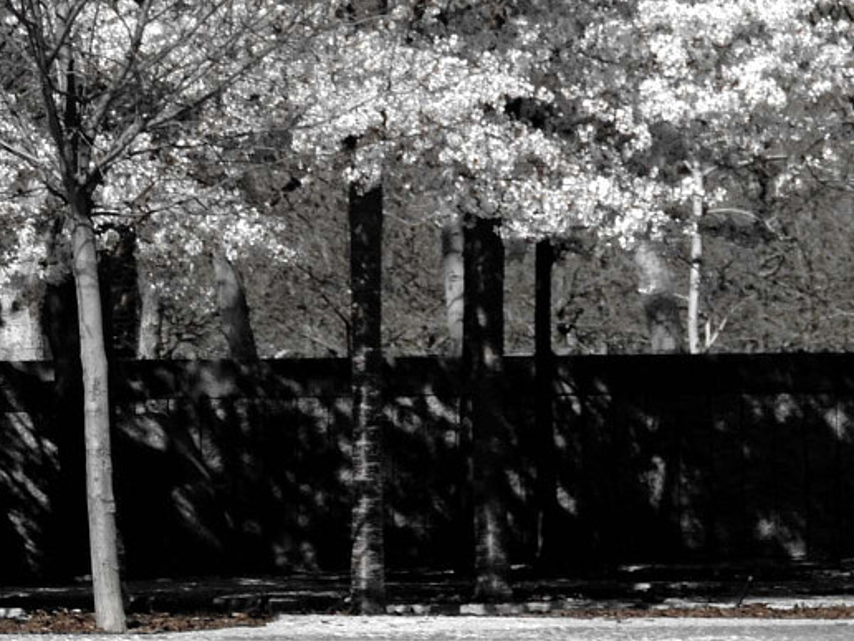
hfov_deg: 3.2
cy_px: -154
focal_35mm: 620
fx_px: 15296
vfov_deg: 2.4
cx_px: 495
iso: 80
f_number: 4.6
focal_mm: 35.6
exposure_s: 1/640
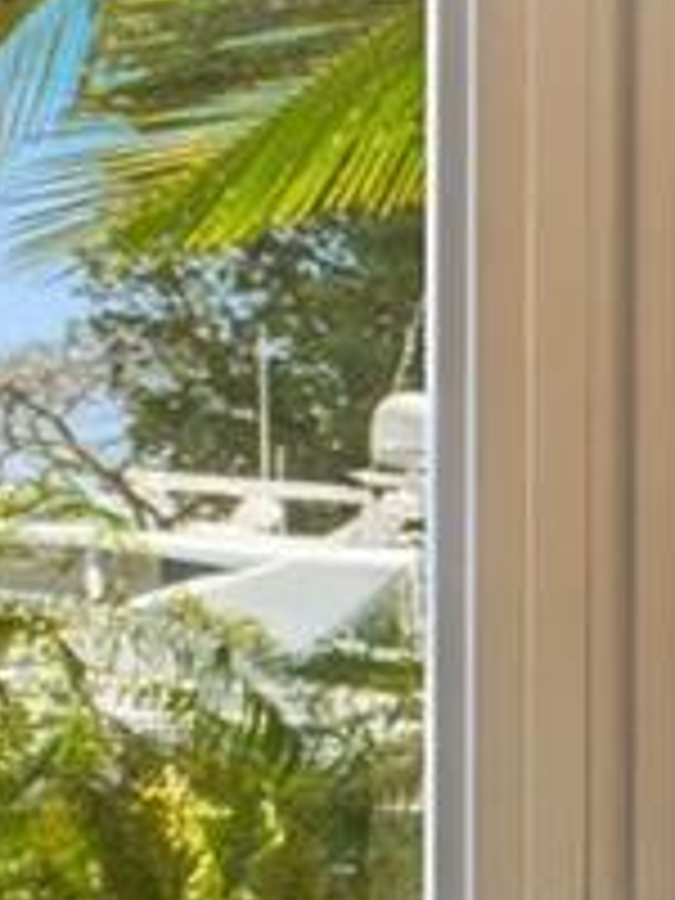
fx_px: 3848
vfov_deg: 13.2
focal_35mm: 148
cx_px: 2781
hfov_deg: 7.2
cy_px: 853
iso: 250
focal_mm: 15
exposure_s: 1/10
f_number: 6.3
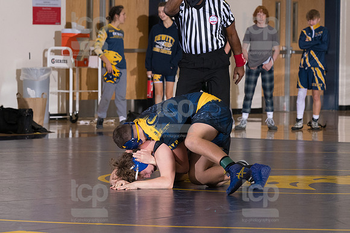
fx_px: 2108
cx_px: 175
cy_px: 116
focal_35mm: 217
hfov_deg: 9.5
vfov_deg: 6.3
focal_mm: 145
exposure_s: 1/250
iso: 2000
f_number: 5.6
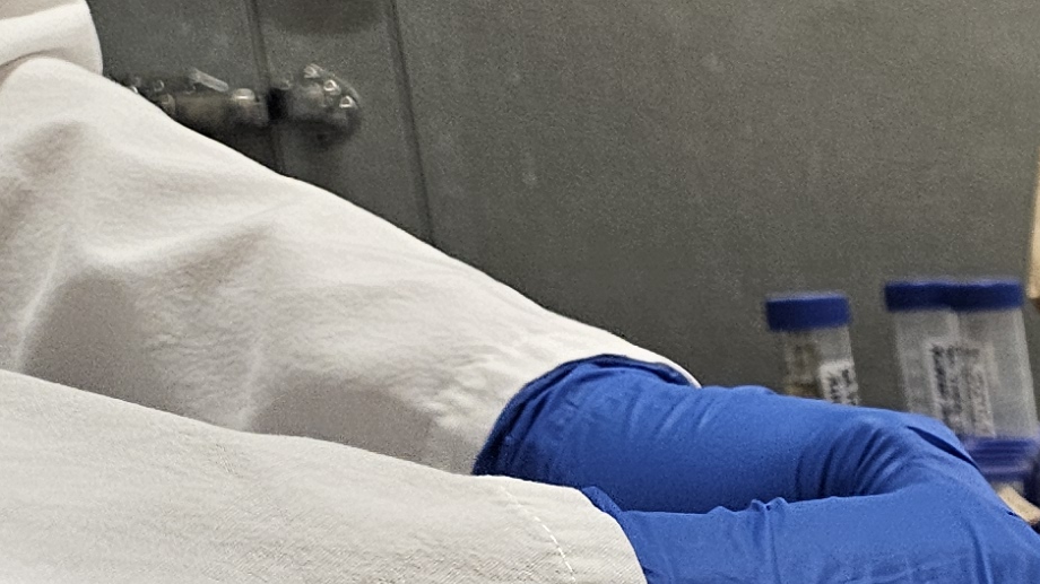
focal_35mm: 109
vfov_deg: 10.3
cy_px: 1132
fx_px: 3005
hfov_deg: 16.5
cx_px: 1862
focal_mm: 5.4
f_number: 1.8
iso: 100
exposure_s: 1/120
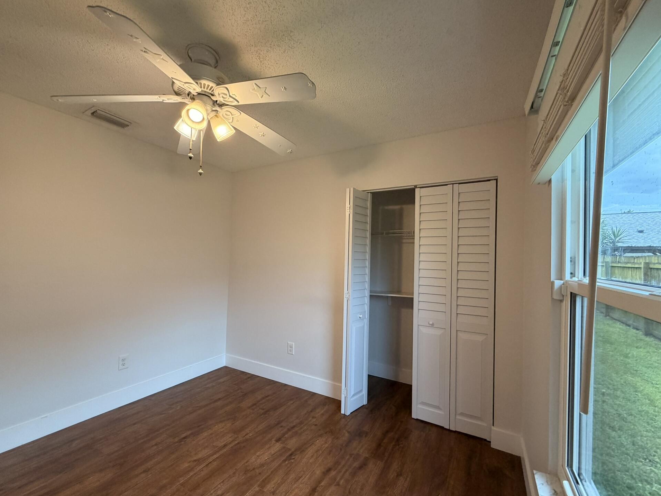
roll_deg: -0.9
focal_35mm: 15
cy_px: 254
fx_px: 286
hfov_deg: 98.2
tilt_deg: +1.2
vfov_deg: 81.8
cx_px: 326
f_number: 2.2
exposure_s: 1/120
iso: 250
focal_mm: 2.22
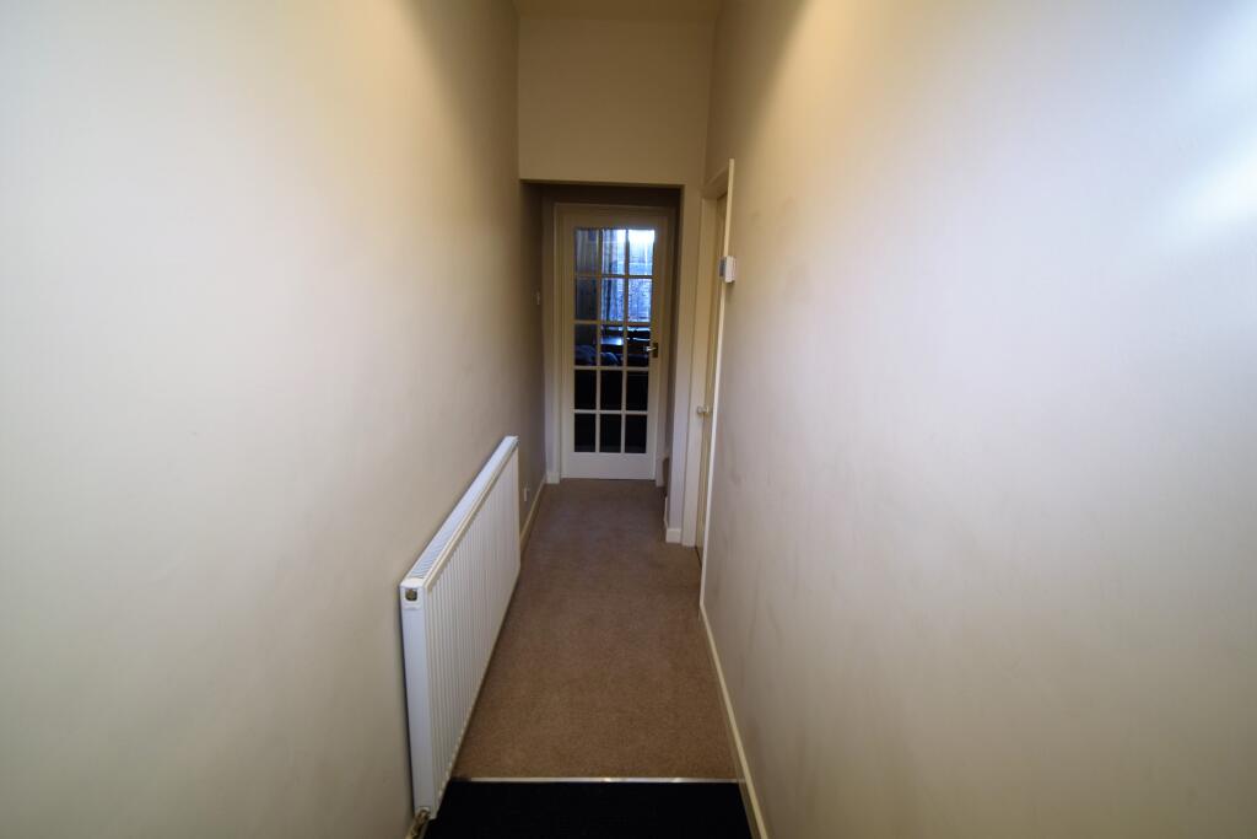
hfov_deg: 92.4
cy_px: 420
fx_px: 602
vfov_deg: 69.7
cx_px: 628
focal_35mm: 17
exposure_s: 1/80
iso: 400
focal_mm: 11.5
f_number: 4.5
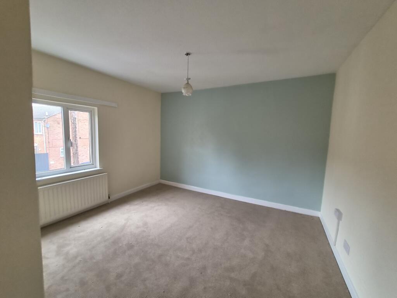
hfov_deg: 106.2
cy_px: 149
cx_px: 198
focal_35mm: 13
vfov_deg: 89.9
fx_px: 149
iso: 200
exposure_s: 1/100
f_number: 2.2
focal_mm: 2.2
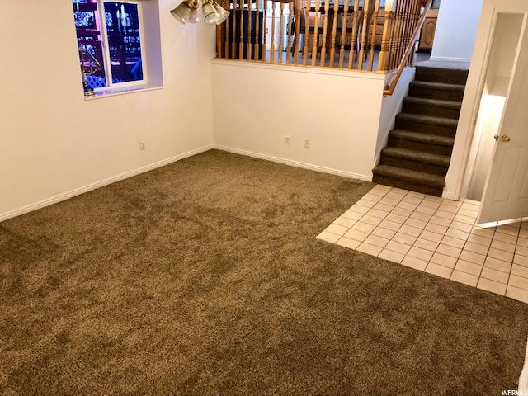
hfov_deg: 63.4
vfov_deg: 49.7
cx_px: 264
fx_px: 427
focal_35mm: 28
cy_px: 198
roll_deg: -3.0
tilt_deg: -21.4
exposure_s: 1/15
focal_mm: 4
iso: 64
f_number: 1.8
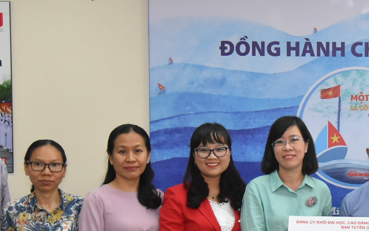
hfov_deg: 21.3
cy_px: 198
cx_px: 300
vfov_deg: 13.5
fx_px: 967
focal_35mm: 96
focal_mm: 29
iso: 1600
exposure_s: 1/200
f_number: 4
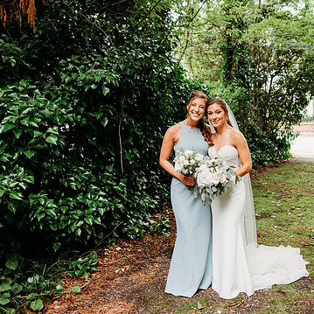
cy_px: 168
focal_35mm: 33
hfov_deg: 48.9
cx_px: 210
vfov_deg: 49.7
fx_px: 339
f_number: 2.5
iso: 160
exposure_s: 1/160
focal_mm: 24
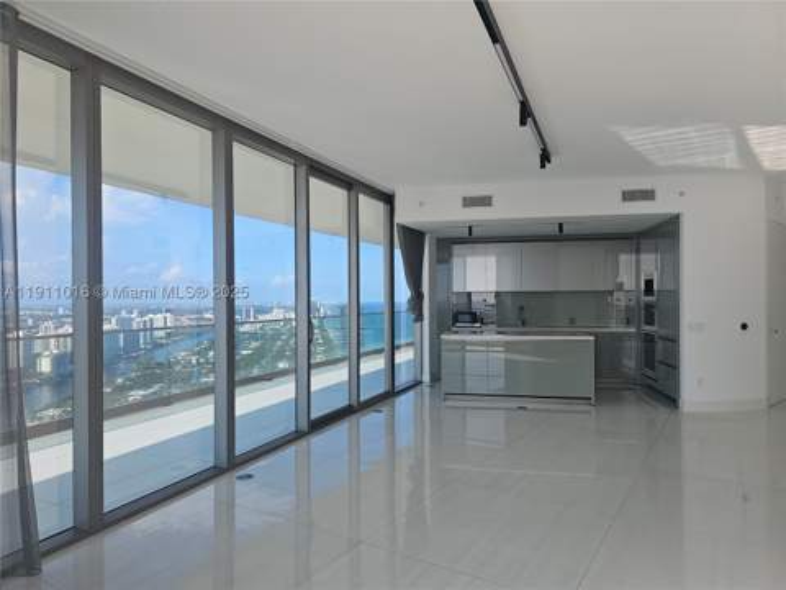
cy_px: 295
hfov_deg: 73.9
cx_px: 393
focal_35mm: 23
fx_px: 522
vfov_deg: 58.9
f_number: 1.7
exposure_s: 1/203
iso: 10
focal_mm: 6.3
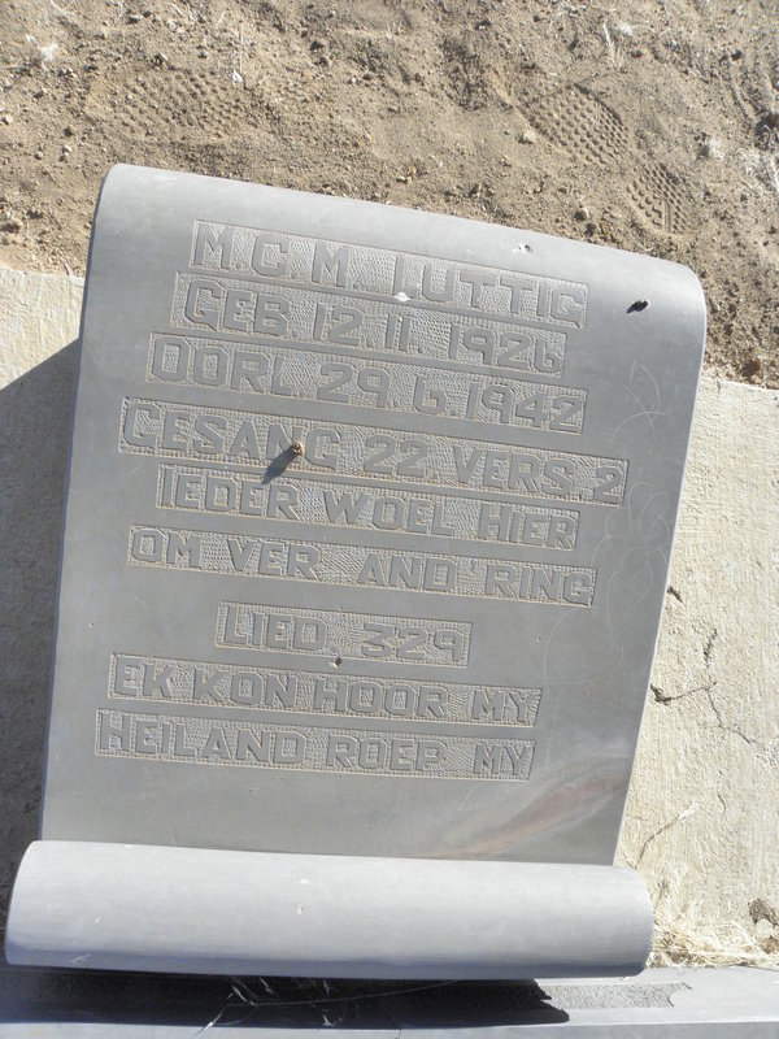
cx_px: 390
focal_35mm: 26
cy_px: 520
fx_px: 780
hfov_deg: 53.1
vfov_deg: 67.3
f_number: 6.3
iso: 200
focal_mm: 4.6
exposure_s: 1/400
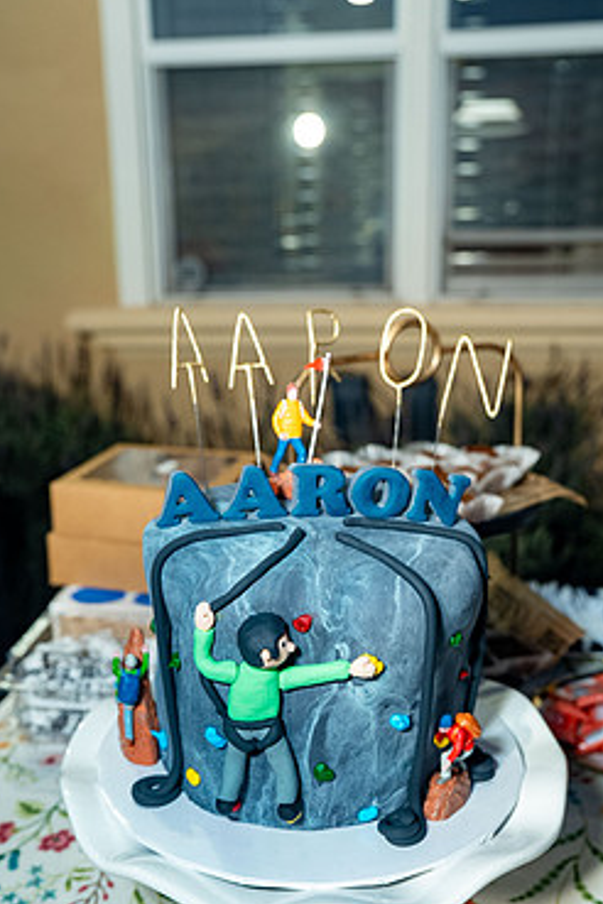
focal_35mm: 39
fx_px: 980
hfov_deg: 34.2
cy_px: 522
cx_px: 309
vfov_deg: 49.4
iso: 640
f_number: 3.5
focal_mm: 32
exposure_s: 1/160
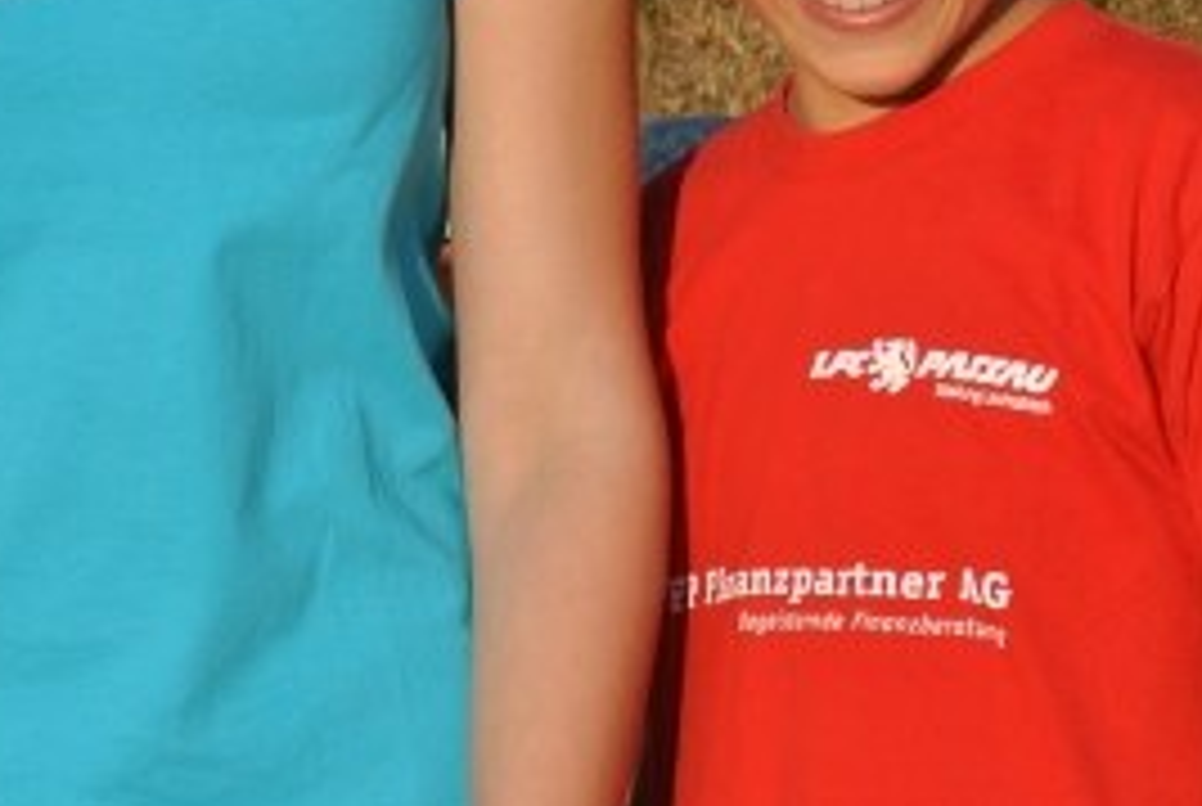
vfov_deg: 4.2
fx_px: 10936
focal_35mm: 327
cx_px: 158
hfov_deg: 6.3
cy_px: -117
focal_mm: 36.1
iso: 100
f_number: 5.6
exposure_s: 1/500
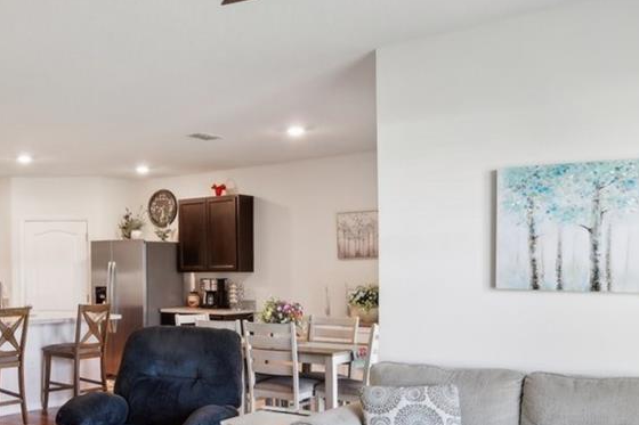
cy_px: 293
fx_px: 710
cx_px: 89
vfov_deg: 33.0
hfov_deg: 44.9
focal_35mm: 40
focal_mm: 14
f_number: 8
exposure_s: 1/13
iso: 400
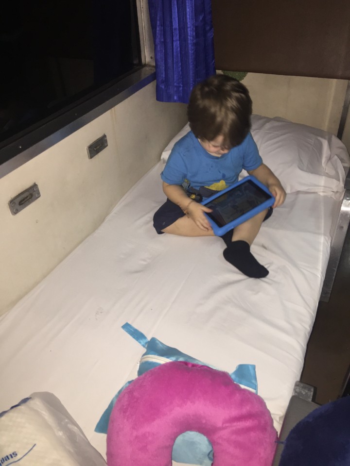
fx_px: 391
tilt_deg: -36.9
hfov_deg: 48.2
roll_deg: +3.3
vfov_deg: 61.7
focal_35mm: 29
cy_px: 233
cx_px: 175
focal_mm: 4.15
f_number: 2.2
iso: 100
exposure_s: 1/17
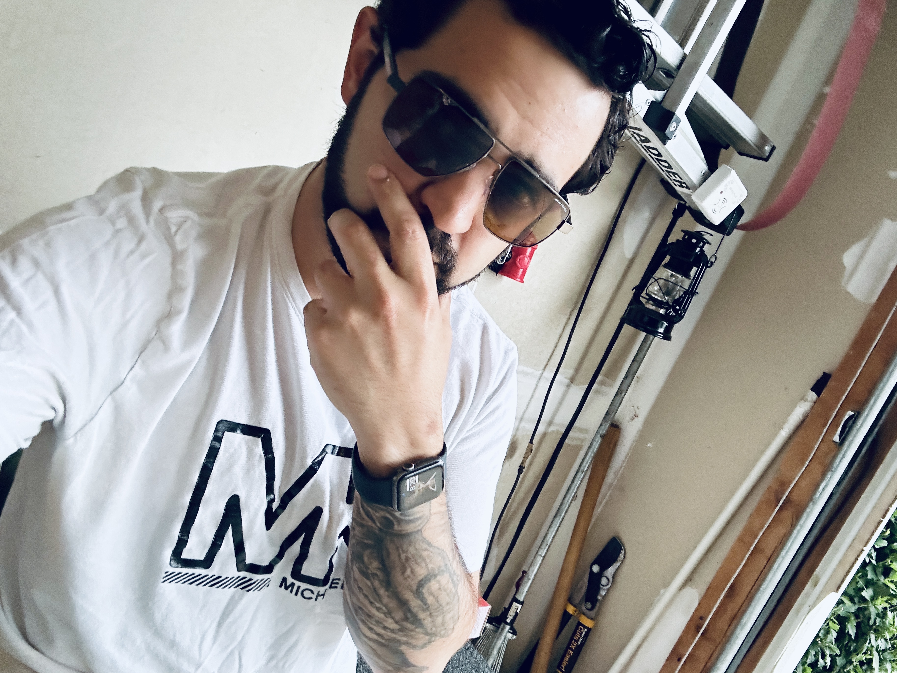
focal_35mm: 23
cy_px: 336
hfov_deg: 73.9
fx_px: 596
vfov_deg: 58.9
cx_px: 448
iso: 250
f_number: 1.9
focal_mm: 2.69
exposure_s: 1/40
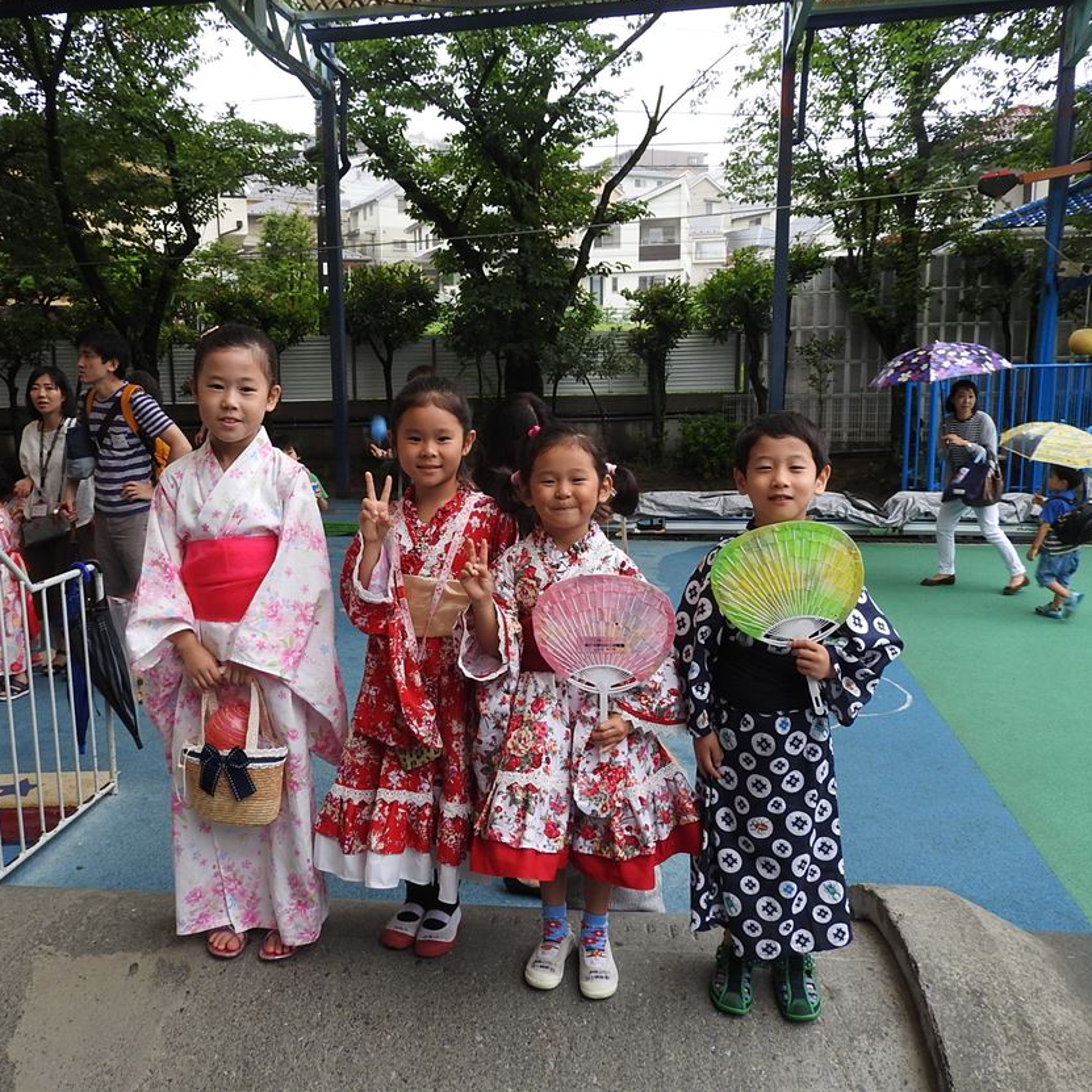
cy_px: 534
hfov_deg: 55.4
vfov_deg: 55.6
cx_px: 466
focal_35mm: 29
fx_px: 1035
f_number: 3.3
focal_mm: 4.3
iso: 100
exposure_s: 1/50
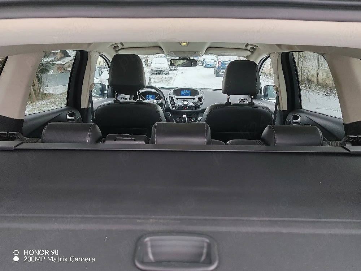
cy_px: 136
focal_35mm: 27
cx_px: 180
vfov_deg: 51.4
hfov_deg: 65.3
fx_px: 282
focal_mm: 6.12
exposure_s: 1/100
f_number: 1.9
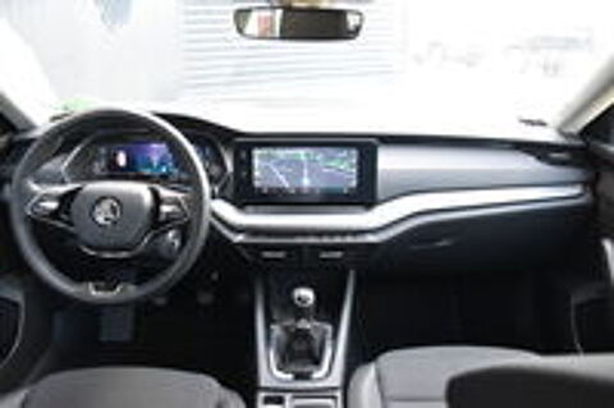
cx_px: 307
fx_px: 511
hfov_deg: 62.0
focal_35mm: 30
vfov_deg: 43.5
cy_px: 204
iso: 800
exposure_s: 1/60
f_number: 3.8
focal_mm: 20
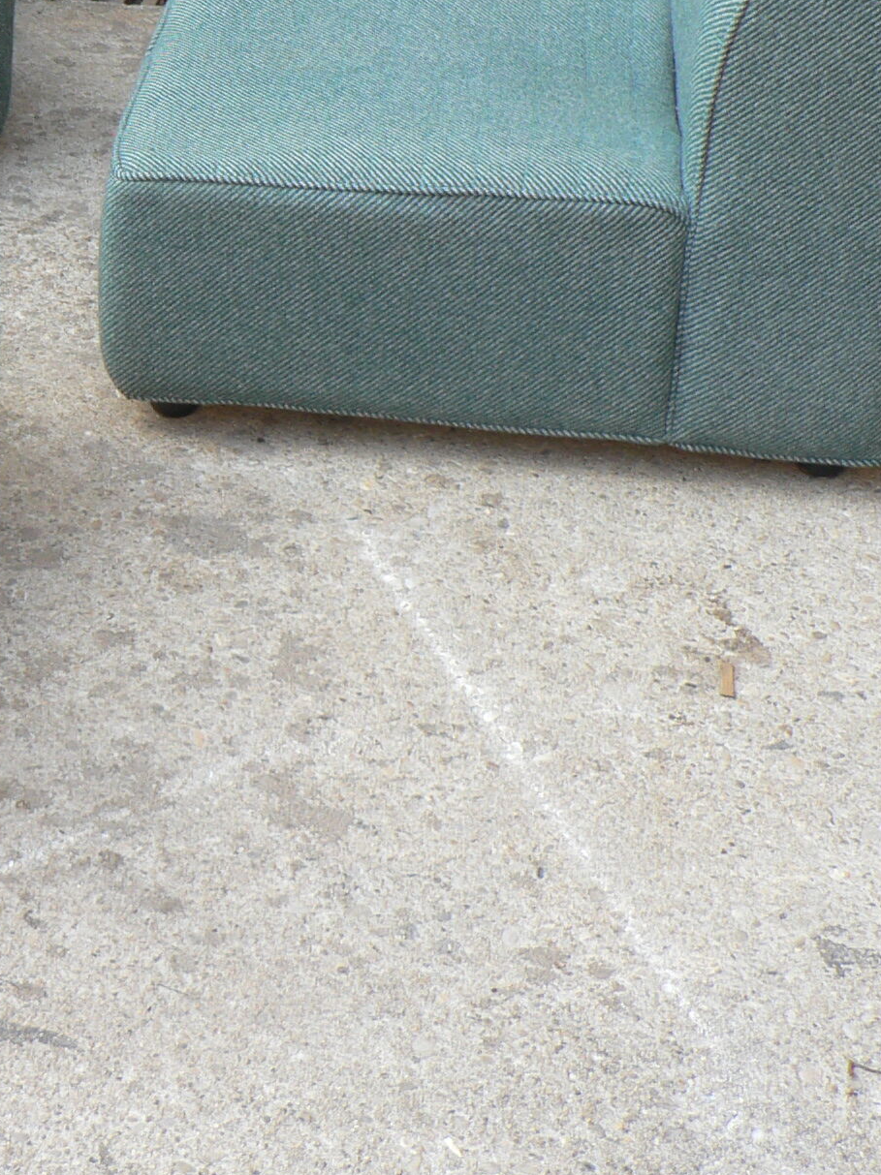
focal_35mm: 76
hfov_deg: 18.8
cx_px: -30
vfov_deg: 25.3
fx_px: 2580
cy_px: 281
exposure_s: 1/80
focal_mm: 6
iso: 80
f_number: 2.8
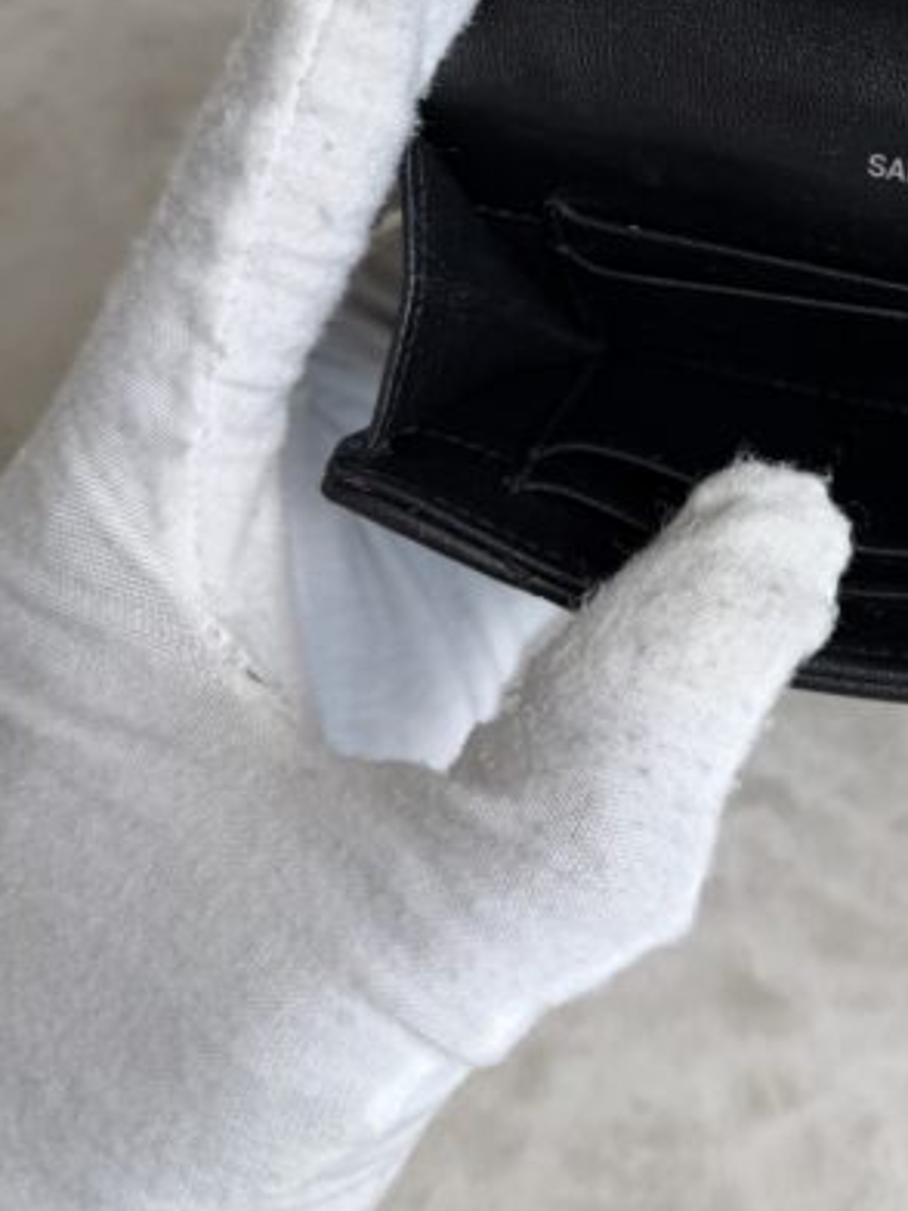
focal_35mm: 49
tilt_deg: -57.4
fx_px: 1714
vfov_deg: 37.7
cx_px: 852
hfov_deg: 28.3
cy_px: 275
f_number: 1.78
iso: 64
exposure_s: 1/120
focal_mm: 6.76
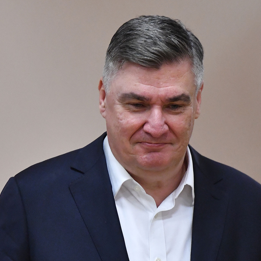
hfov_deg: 4.2
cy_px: 213
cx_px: 64
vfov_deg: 4.2
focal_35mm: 421
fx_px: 3591
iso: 2500
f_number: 4
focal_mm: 185
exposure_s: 1/200
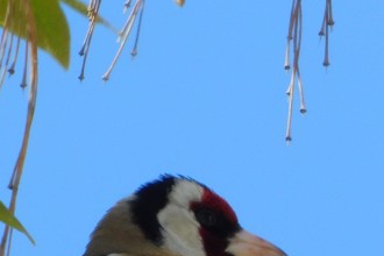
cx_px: 118
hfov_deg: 0.7
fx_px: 32296
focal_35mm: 3028
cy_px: 363
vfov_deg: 0.5
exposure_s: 1/250
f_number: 6.5
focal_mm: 160
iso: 125
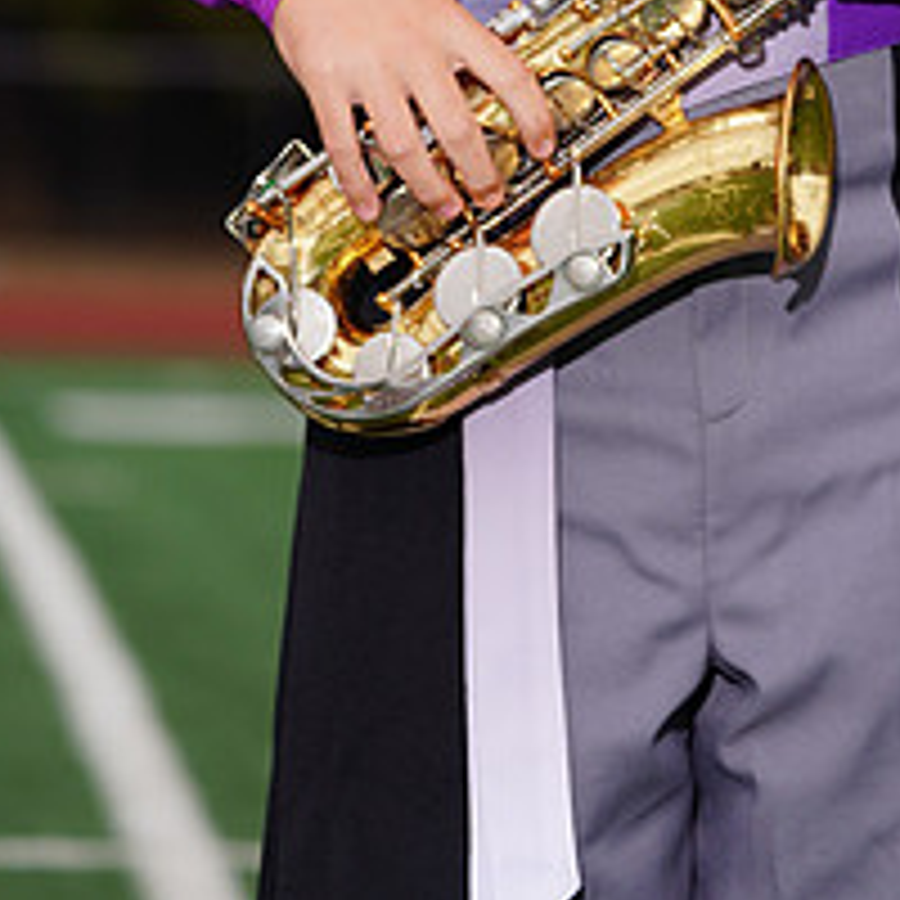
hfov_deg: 3.9
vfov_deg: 3.9
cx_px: 628
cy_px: -396
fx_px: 13149
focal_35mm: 447
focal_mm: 181
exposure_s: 1/160
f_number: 5.6
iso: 200
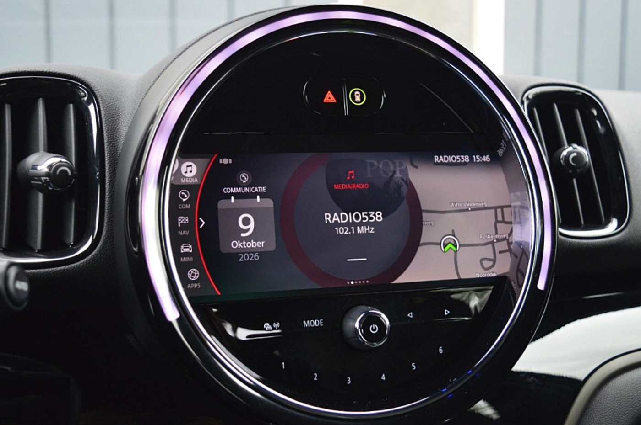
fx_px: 640
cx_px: 320
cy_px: 212
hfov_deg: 53.2
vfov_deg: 36.8
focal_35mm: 36
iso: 800
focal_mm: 24
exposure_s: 1/40
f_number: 4
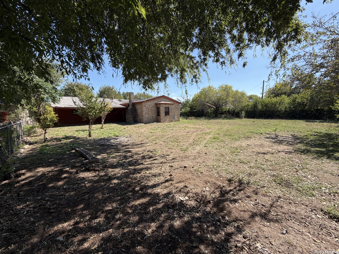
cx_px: 170
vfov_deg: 85.7
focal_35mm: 14
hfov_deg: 102.1
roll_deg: +1.6
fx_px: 137
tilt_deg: -6.0
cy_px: 127
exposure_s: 1/770
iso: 40
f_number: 2.2
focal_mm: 2.22
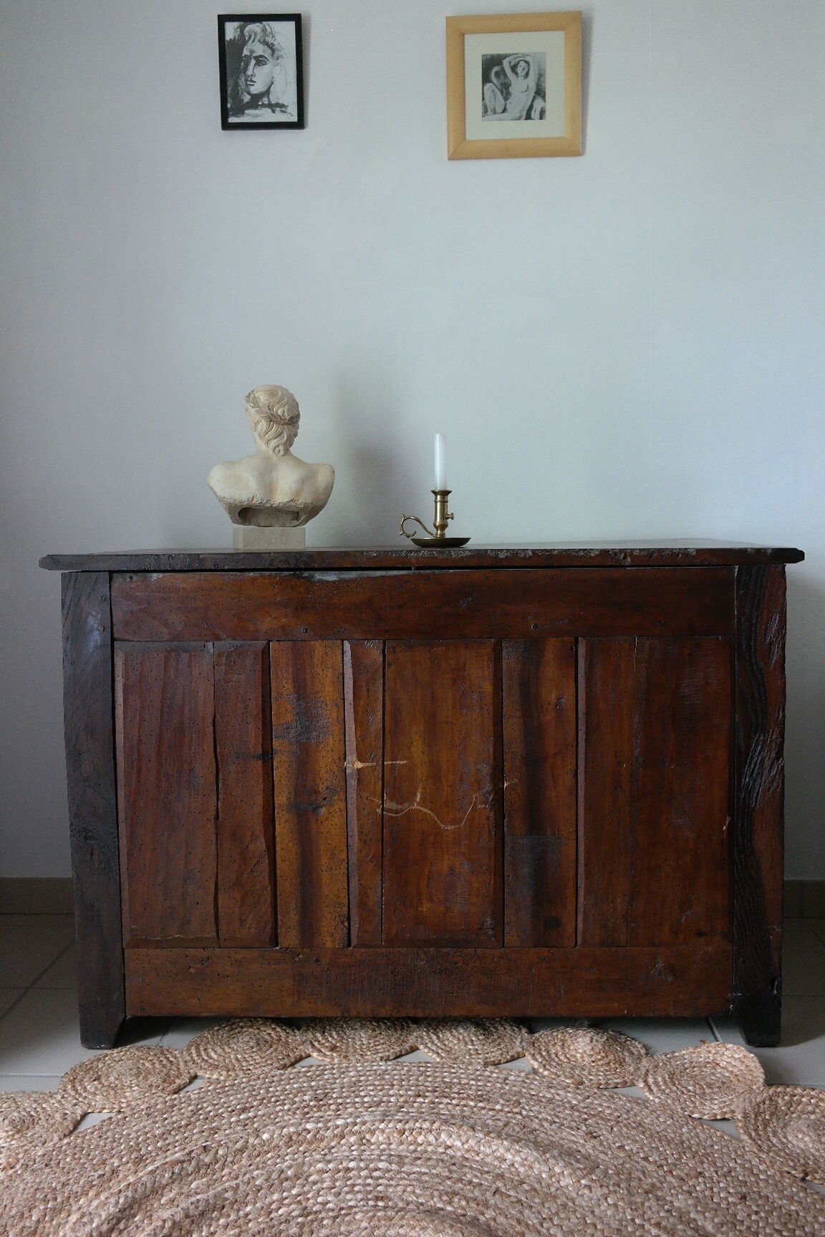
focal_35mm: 30
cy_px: 618
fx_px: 1031
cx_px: 412
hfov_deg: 43.6
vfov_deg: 61.9
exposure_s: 1/40
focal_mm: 20
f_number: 3.5
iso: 800
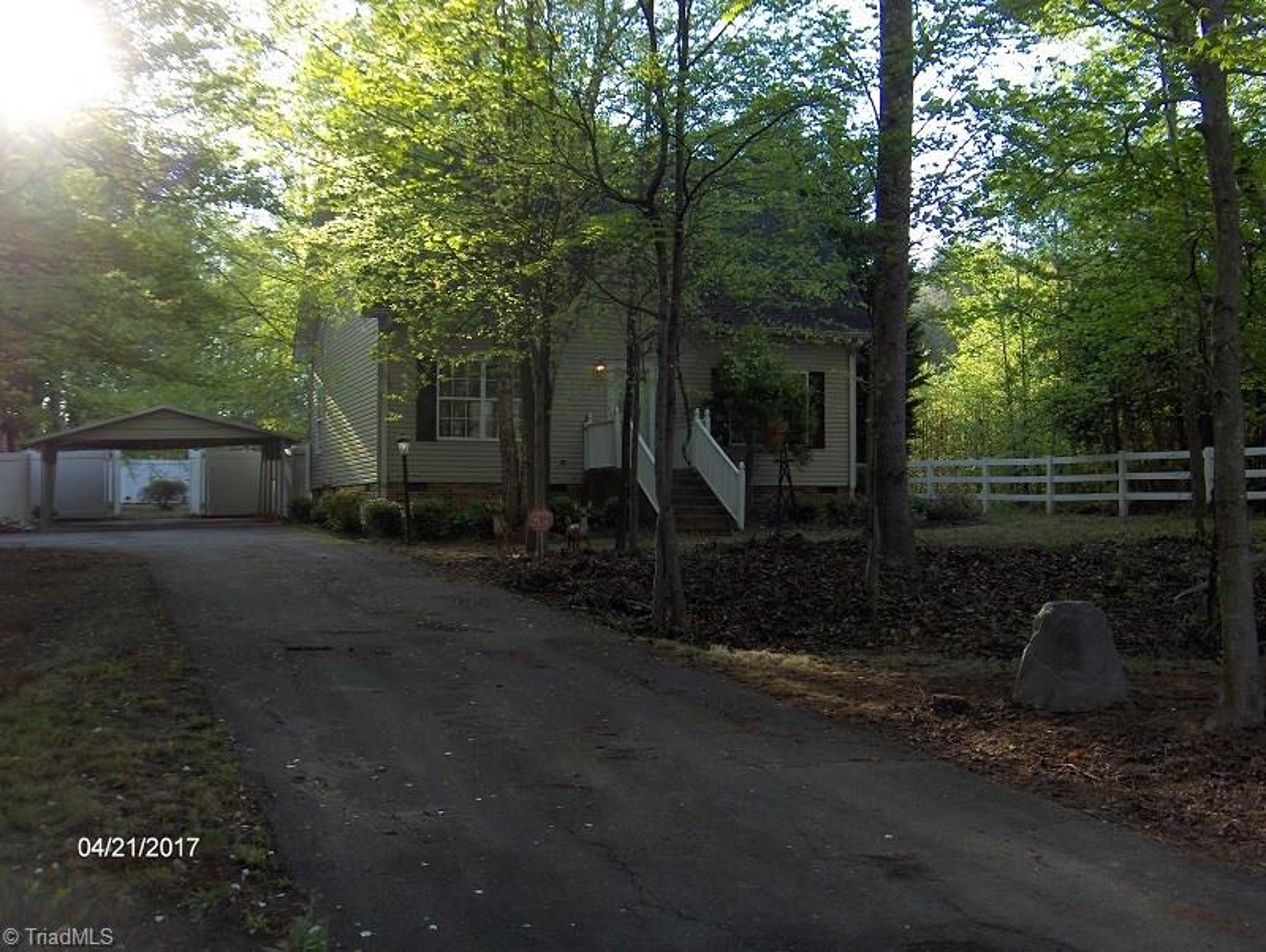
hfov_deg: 47.8
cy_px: 476
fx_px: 1428
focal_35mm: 39
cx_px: 633
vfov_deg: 36.9
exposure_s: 1/144
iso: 171
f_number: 2.8
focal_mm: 8
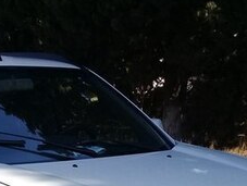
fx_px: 643
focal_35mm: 90
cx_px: 85
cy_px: 255
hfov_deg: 21.7
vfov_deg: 15.5
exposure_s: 1/858
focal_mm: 3.3
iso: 50
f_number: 2.2
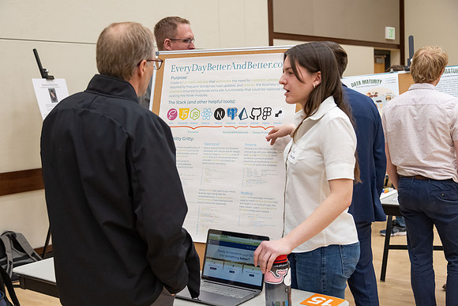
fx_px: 607
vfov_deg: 28.2
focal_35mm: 48
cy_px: 154
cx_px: 222
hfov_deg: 41.3
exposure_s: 1/200
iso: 2000
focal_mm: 46
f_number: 4
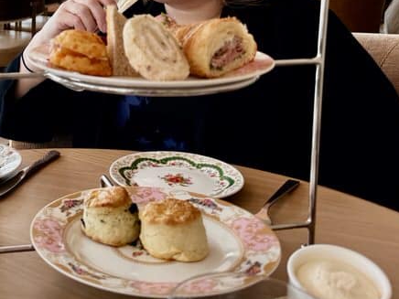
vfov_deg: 25.7
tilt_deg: -8.2
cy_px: 30
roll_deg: +1.3
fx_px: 634
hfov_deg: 32.6
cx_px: 18
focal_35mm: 55
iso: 64
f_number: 1.78
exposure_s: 1/174
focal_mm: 6.76
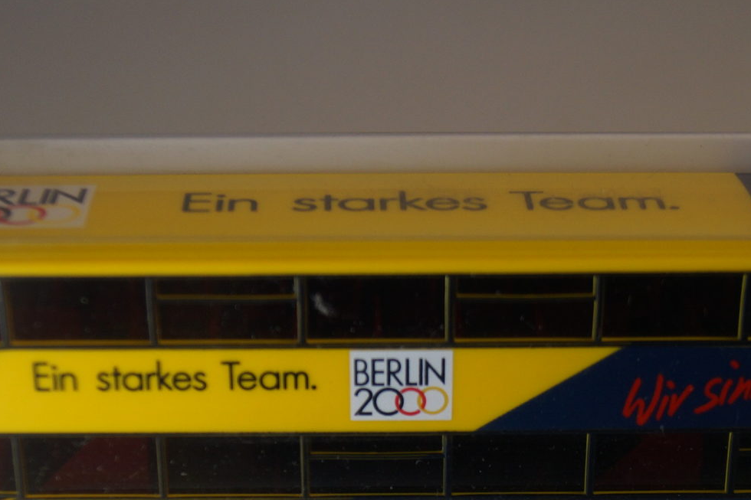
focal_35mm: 94
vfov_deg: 14.4
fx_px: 1960
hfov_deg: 21.7
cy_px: 465
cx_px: 390
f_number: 4.5
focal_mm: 30
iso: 250
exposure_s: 1/160
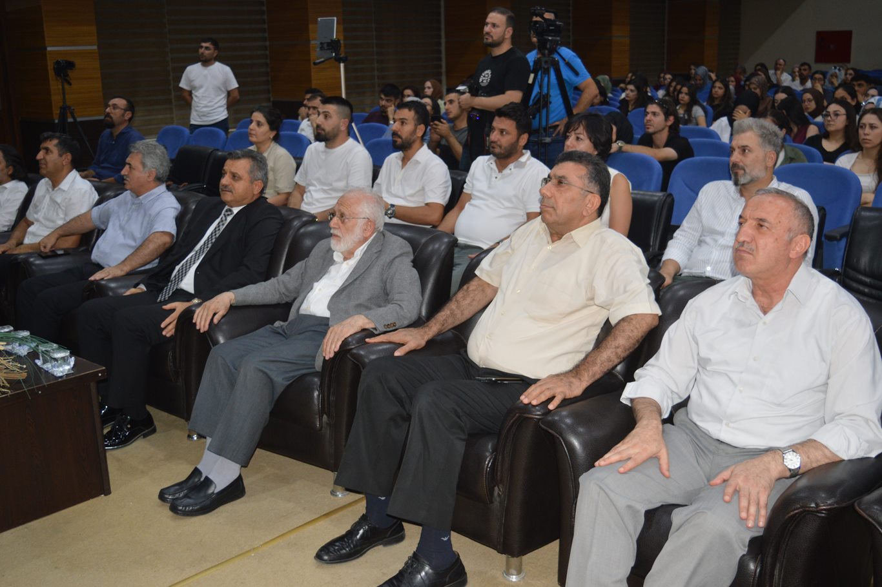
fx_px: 918
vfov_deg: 35.5
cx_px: 441
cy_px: 294
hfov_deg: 51.3
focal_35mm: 38
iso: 560
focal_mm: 25
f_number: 4
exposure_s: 1/60
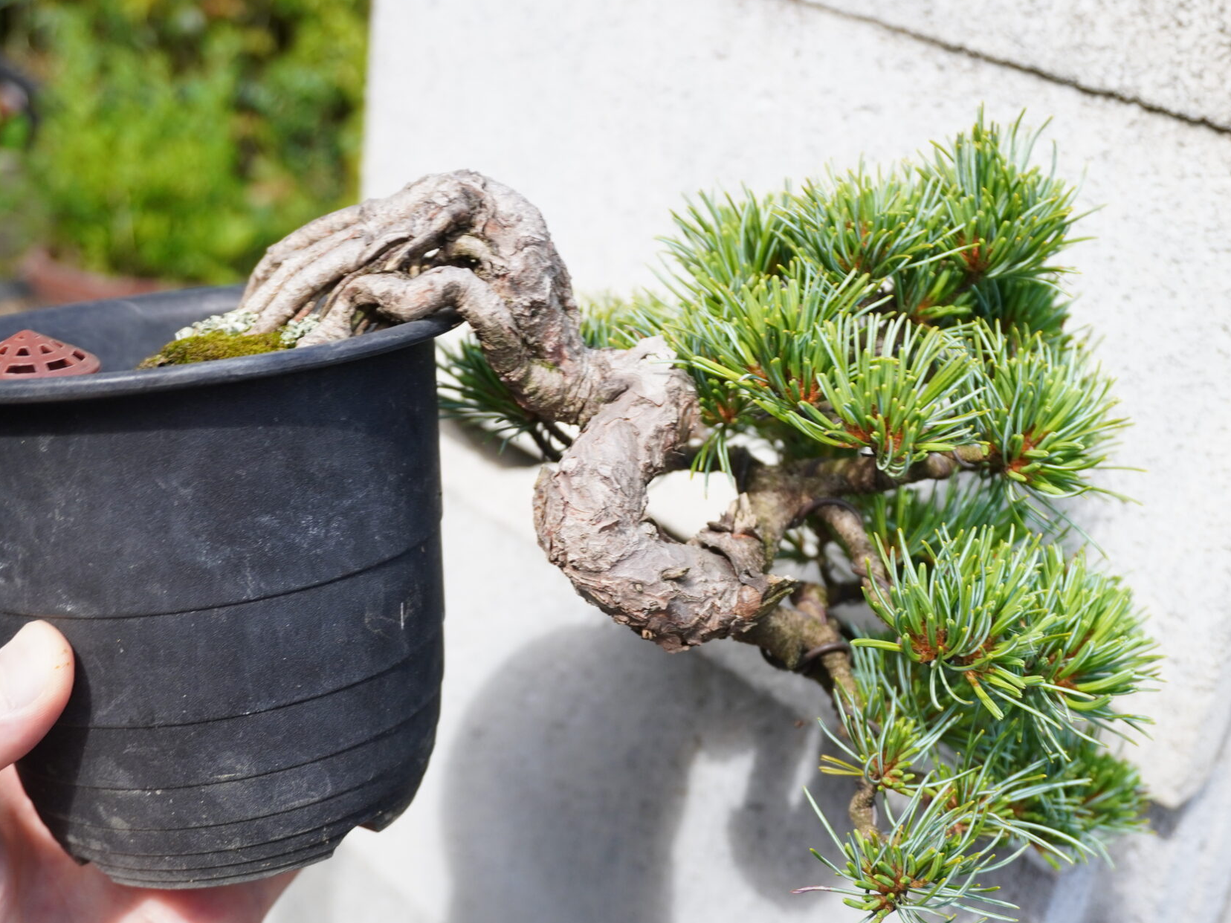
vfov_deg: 32.5
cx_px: 675
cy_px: 466
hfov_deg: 42.4
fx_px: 1586
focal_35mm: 45
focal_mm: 25
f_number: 4.5
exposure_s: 1/40
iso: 320
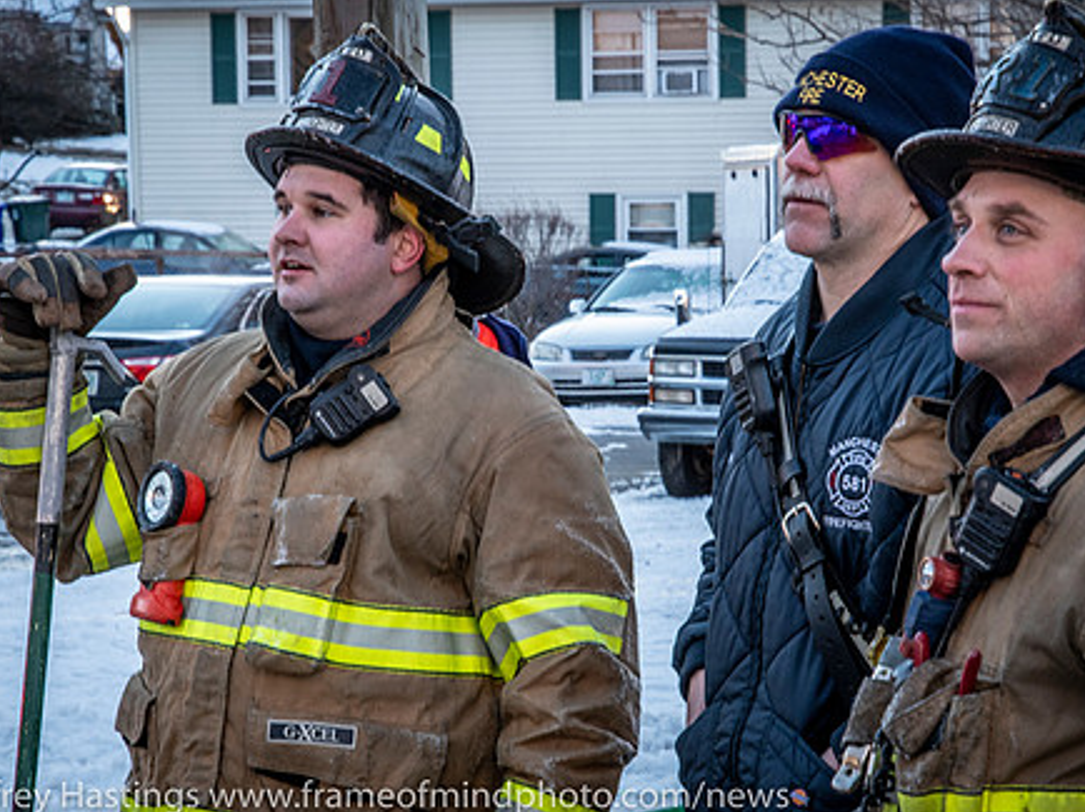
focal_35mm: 145
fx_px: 4542
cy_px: 477
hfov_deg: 13.6
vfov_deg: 10.2
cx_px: 583
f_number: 8
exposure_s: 1/100
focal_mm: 58
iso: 500
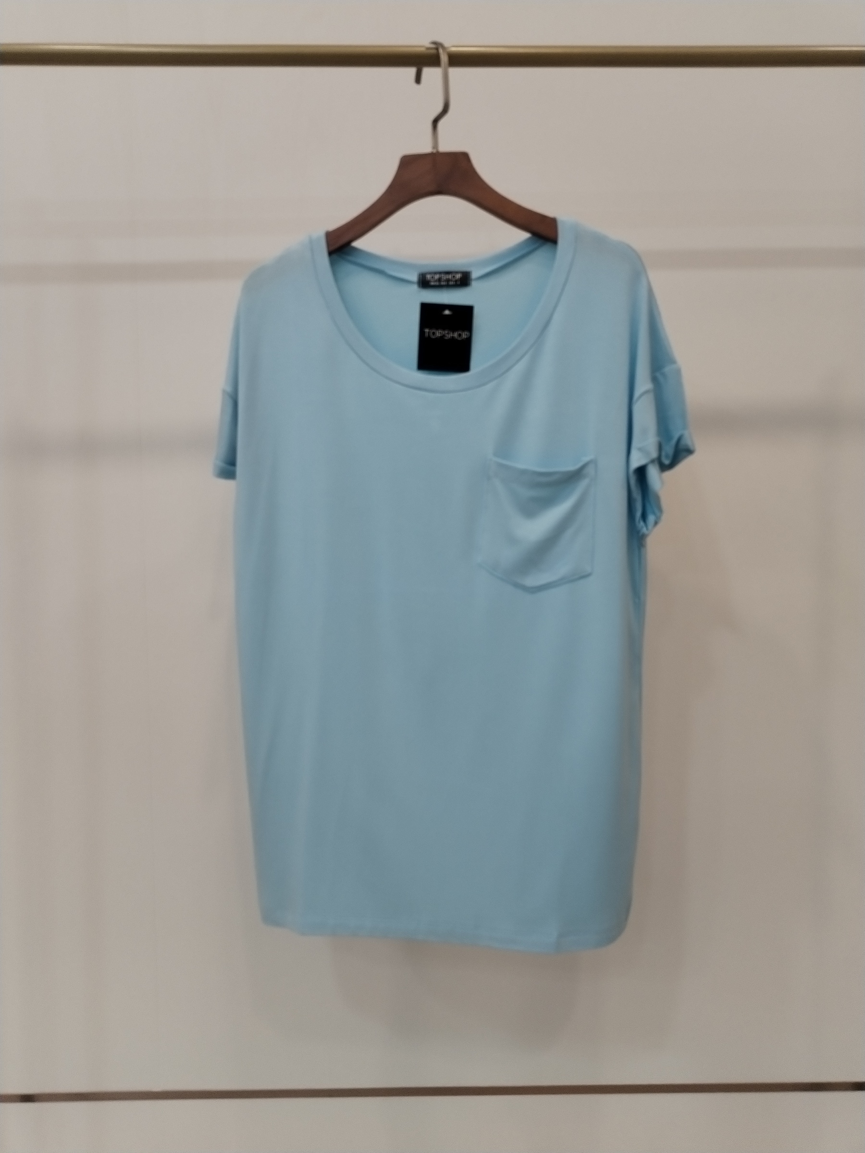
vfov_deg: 61.7
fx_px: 966
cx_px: 432
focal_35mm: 29
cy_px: 576
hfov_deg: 48.2
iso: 206
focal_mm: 4.75
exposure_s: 1/60
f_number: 1.8
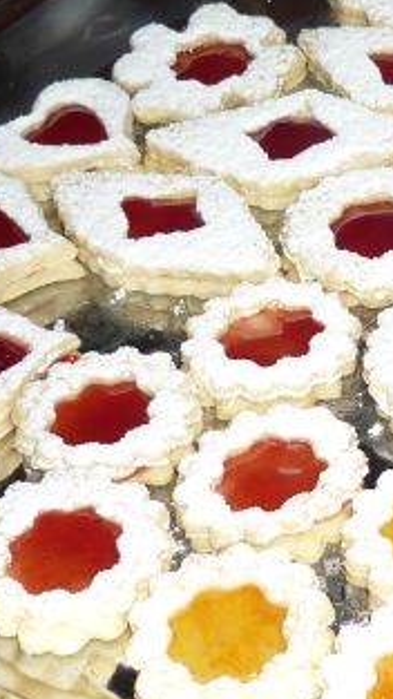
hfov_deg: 13.0
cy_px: 270
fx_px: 1705
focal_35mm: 92
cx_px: 400
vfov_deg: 23.1
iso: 100
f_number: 2.8
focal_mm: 5.5
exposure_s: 1/60
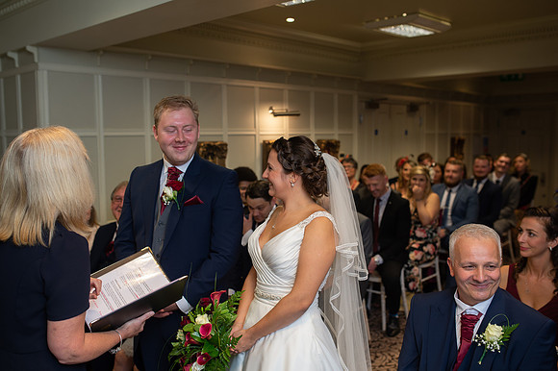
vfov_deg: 37.8
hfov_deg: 54.5
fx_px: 542
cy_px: 186
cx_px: 279
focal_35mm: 35
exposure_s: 1/100
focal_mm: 35
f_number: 3.2
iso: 400
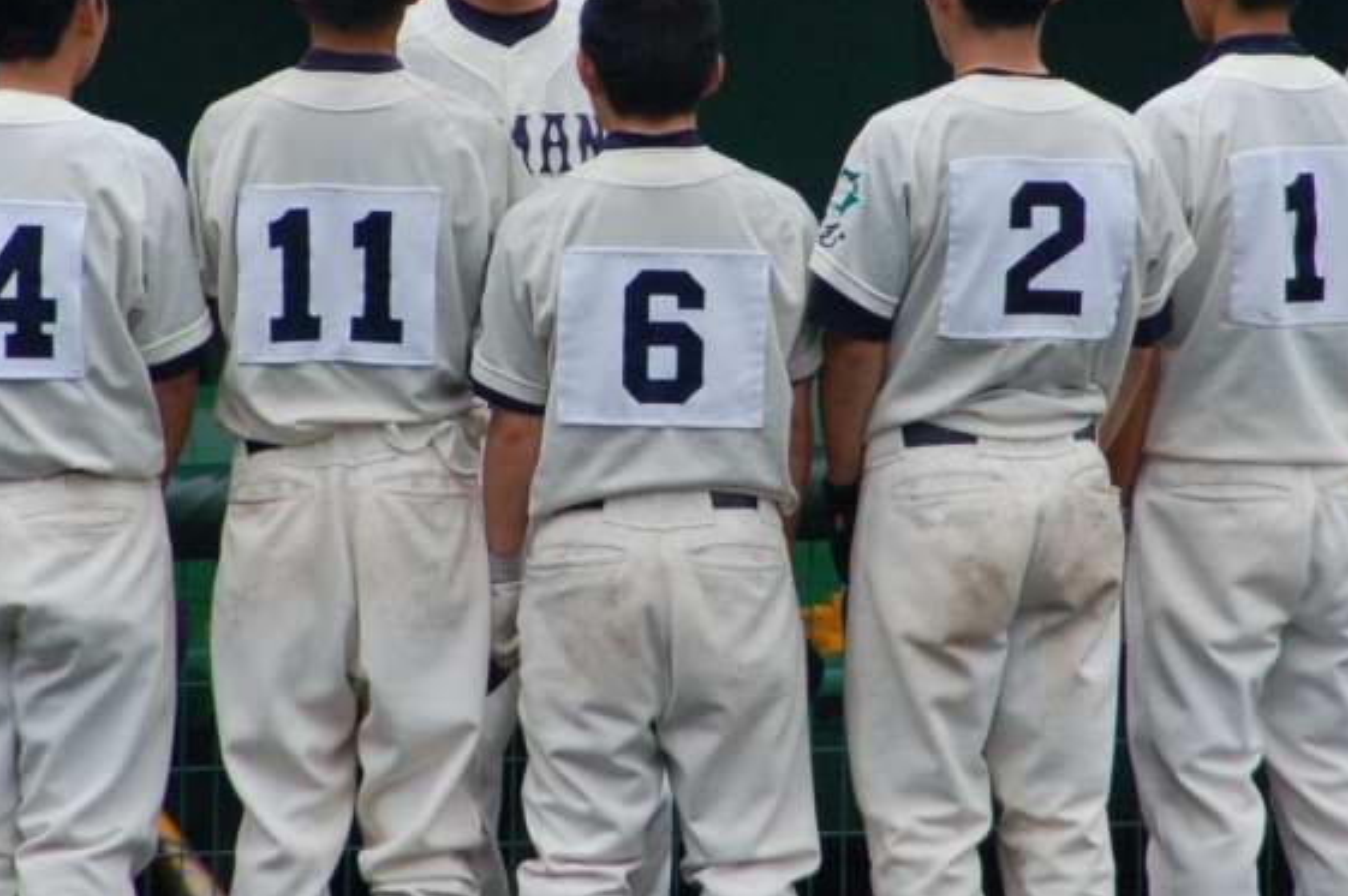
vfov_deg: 1.3
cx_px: 603
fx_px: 38383
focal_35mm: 1026
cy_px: 239
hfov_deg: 2.0
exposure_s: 1/500
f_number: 6.3
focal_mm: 300
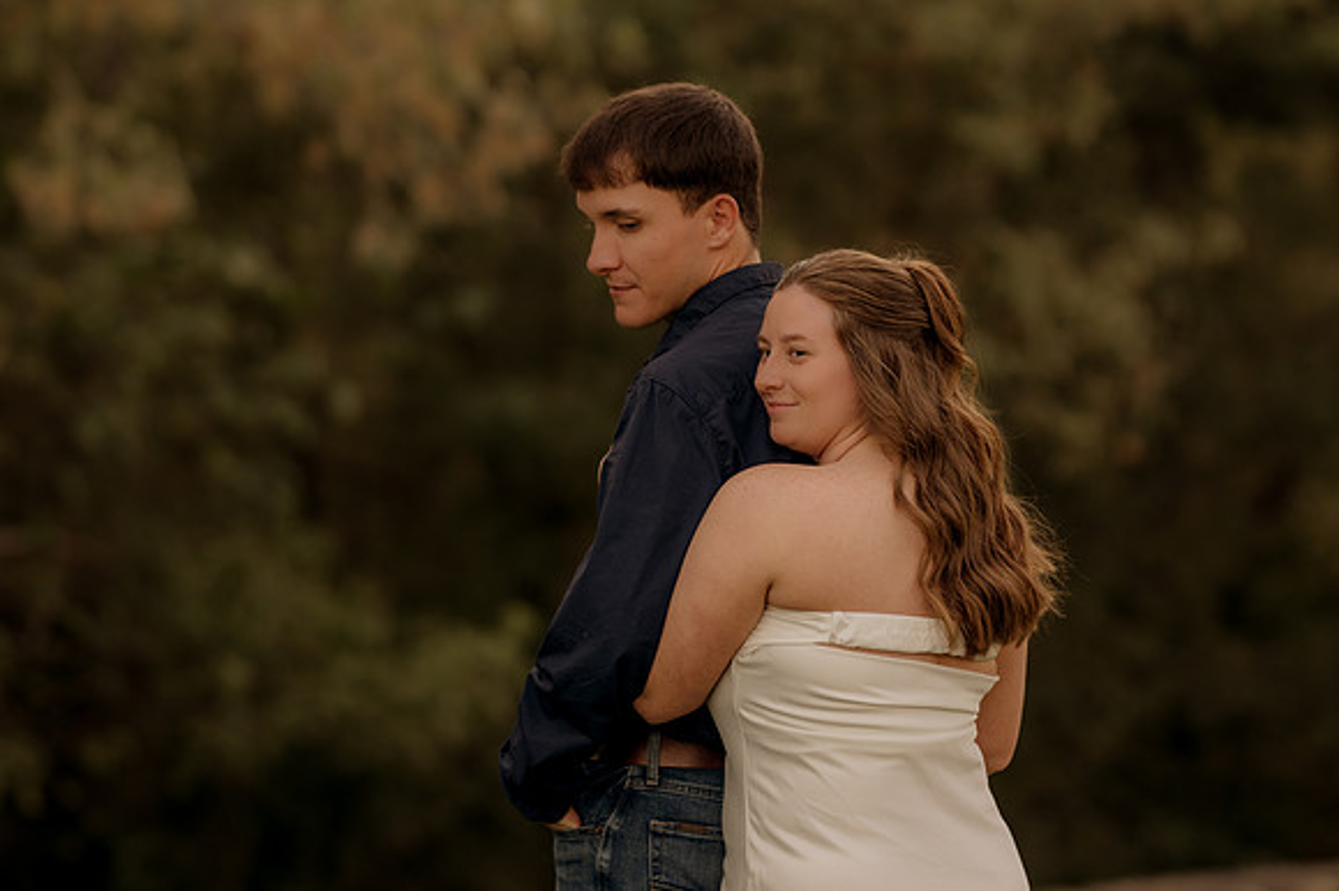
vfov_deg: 10.8
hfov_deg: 16.1
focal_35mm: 127
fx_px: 4721
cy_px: 446
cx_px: 670
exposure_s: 1/125
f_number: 1.8
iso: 100
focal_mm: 85
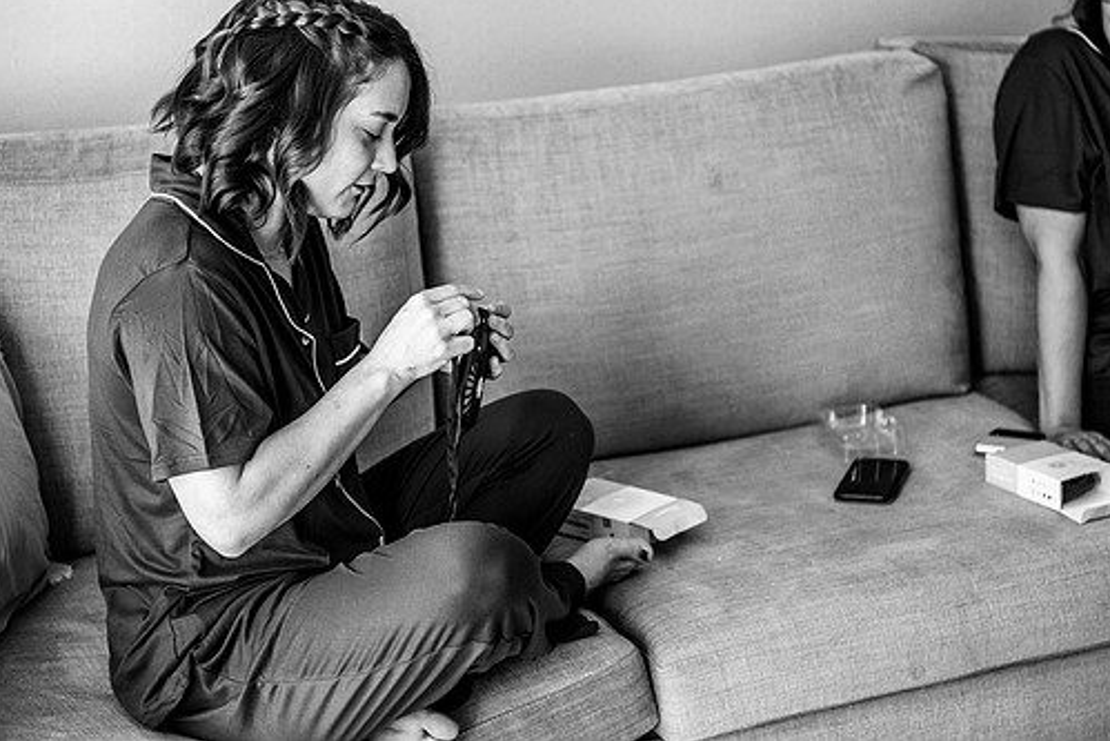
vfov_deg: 18.9
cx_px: 583
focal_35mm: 72
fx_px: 2221
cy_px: 313
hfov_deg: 28.1
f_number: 2.8
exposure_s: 1/200
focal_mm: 62
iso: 1250
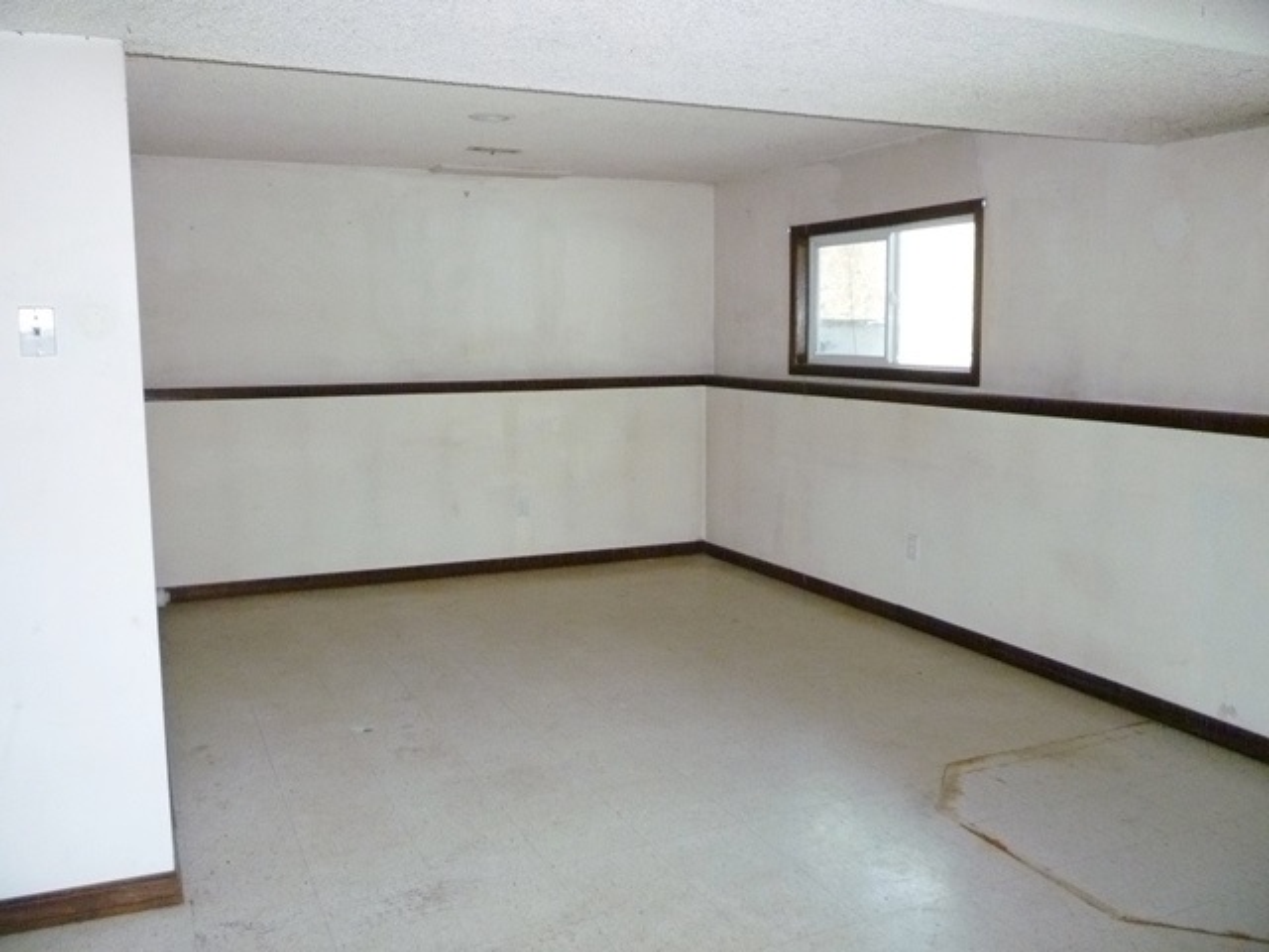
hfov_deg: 61.7
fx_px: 1063
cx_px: 634
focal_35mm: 29
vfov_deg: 48.2
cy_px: 476
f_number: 3.3
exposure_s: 1/60
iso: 500
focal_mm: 5.2
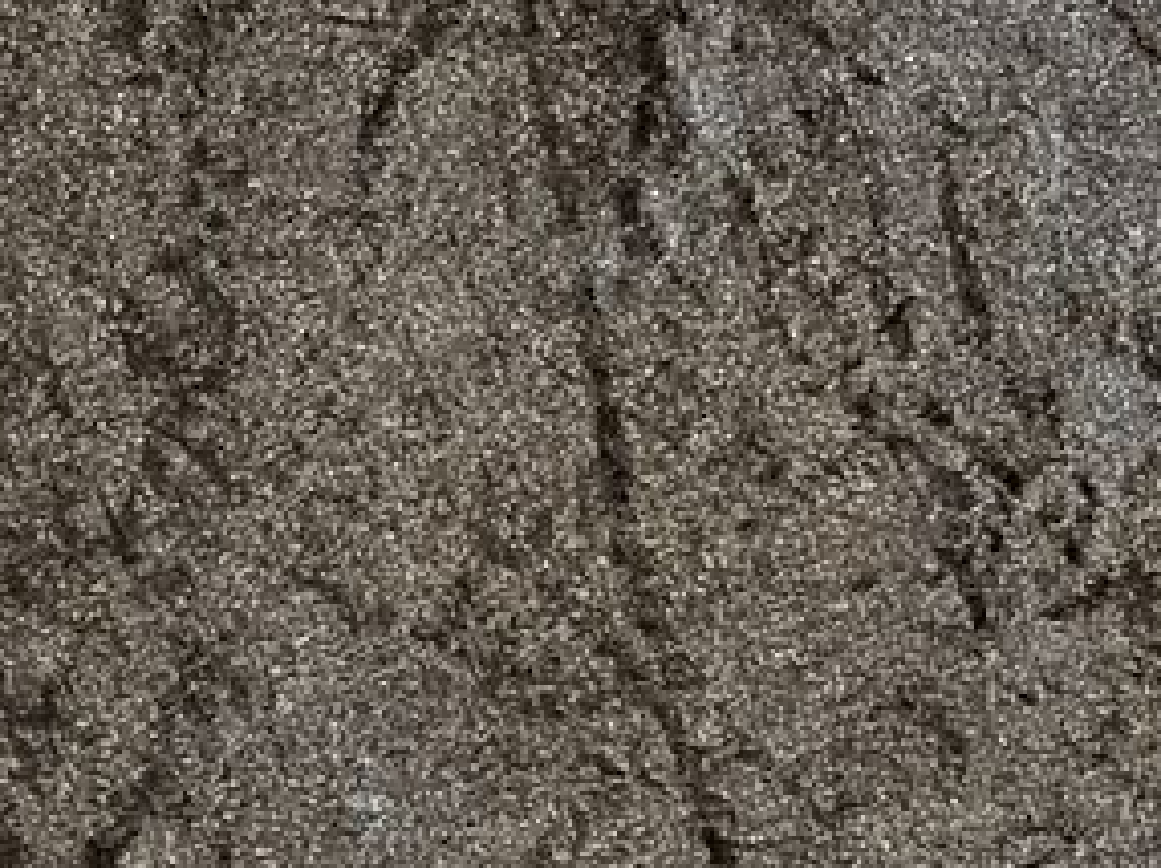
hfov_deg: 8.0
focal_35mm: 233
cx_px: -1336
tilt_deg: -65.3
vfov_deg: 6.3
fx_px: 7808
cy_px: 1156
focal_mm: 5.96
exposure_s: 1/40
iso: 250
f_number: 1.6
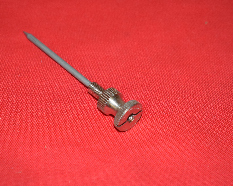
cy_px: 94
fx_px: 645
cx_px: 103
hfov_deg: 20.5
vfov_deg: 16.4
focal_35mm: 94
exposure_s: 1/200
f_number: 5.6
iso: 1250
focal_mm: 55
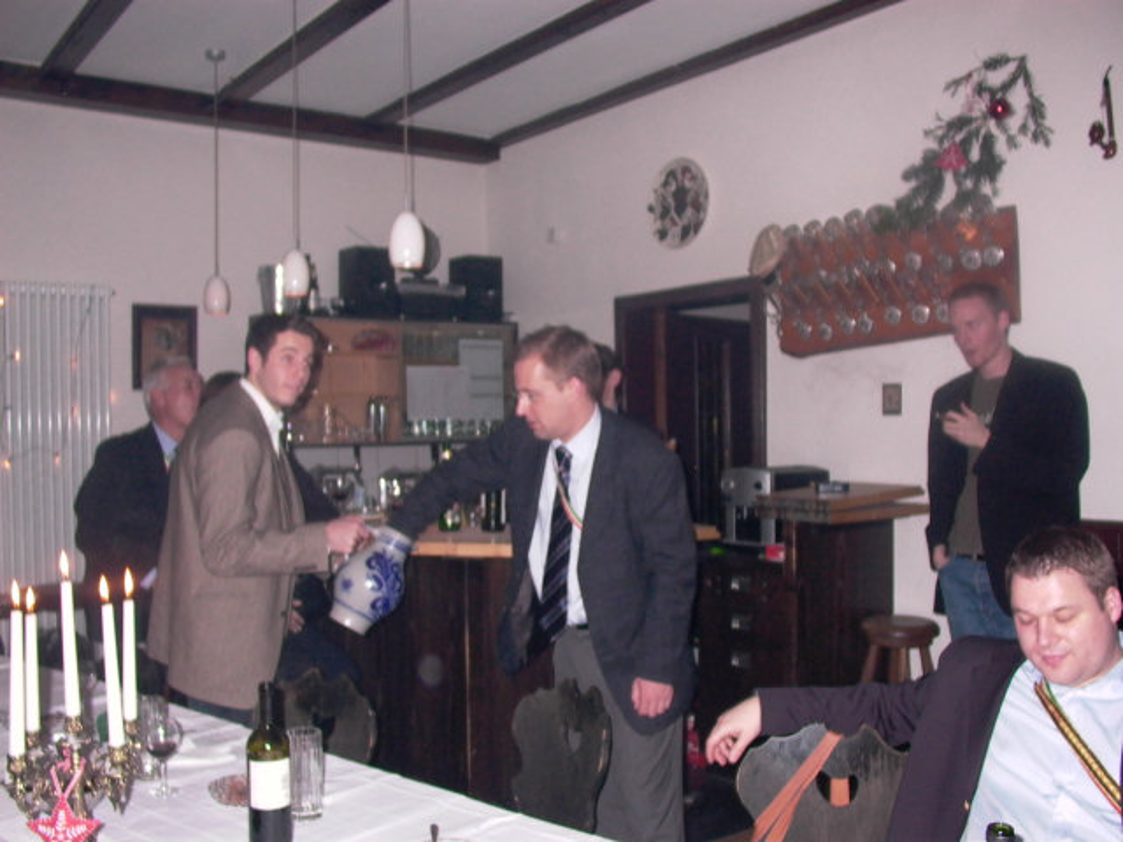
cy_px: 421
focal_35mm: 33
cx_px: 562
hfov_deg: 55.4
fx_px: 1071
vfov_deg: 42.9
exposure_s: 1/64.2
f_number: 2.04
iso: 100
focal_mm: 7.13
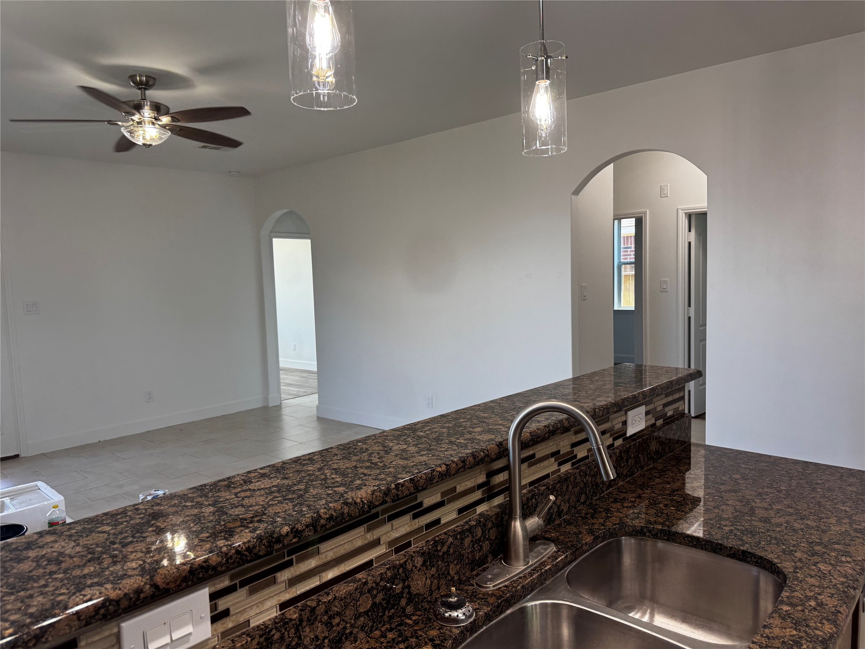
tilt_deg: -4.8
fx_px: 600
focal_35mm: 24
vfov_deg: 56.8
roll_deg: +1.8
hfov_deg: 71.6
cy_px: 324
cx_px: 432
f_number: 1.78
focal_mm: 6.76
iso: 125
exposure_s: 1/120
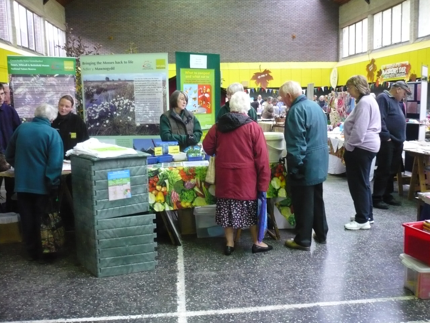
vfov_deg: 40.7
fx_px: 435
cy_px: 162
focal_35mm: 35
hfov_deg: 52.6
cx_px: 215
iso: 400
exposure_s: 1/40
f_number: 2.8
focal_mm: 5.8
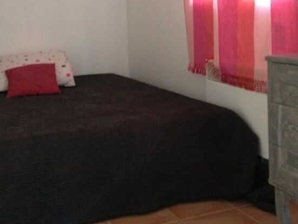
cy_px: 49
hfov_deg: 30.7
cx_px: 158
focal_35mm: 63
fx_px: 542
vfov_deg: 23.0
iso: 250
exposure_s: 1/20
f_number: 2.4
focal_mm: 4.28
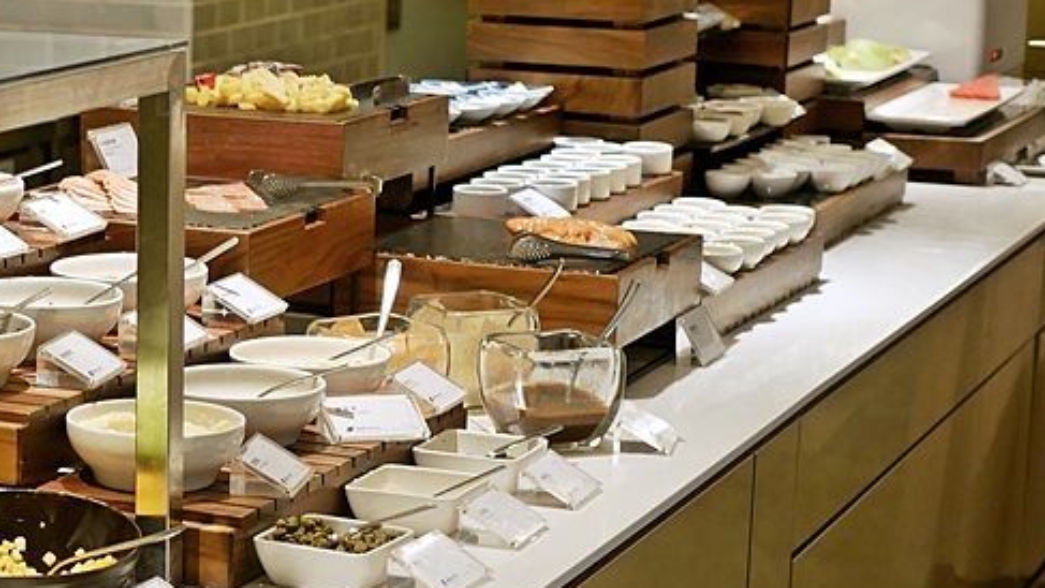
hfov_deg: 18.6
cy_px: 389
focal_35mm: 112
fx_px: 3104
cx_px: 11
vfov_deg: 10.8
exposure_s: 1/60
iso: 320
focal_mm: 25
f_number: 1.8
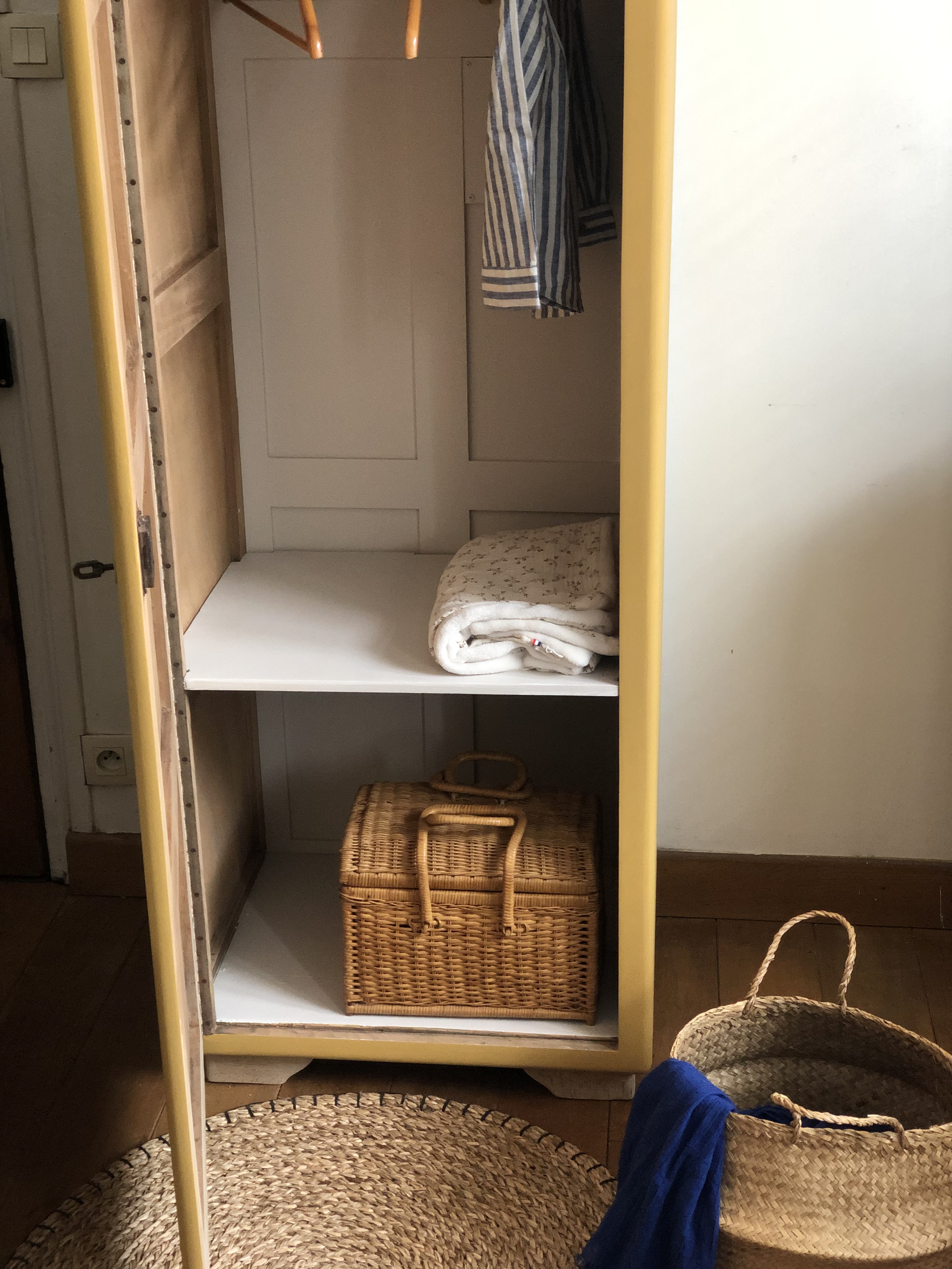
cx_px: 476
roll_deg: +1.5
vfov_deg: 36.8
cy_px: 634
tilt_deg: -21.9
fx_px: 1907
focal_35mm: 52
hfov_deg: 28.0
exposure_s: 1/24
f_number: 2.4
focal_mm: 6
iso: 125
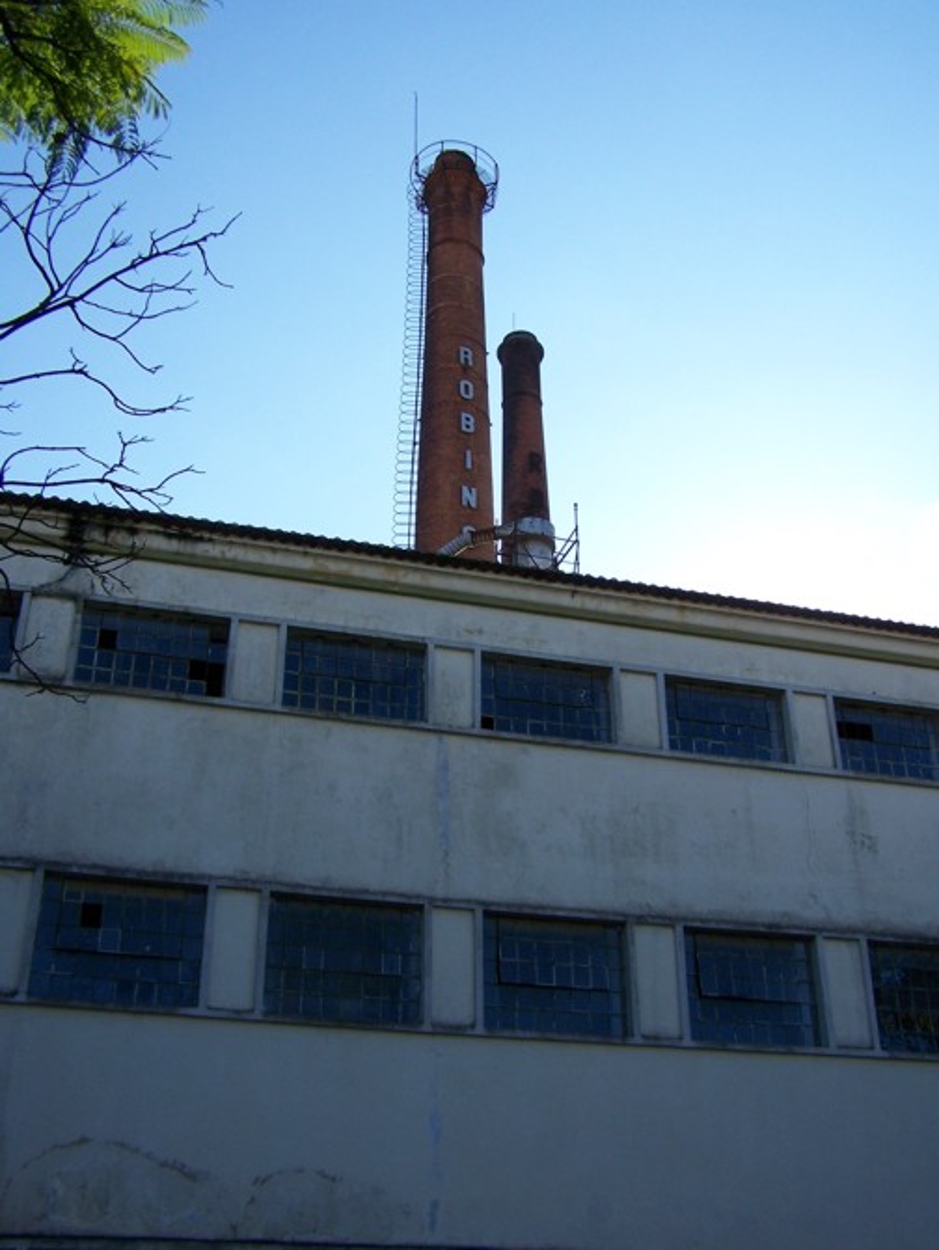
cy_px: 625
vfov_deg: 49.0
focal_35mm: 38
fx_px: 1373
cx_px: 470
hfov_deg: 37.8
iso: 80
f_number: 4
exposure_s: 1/640
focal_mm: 6.3
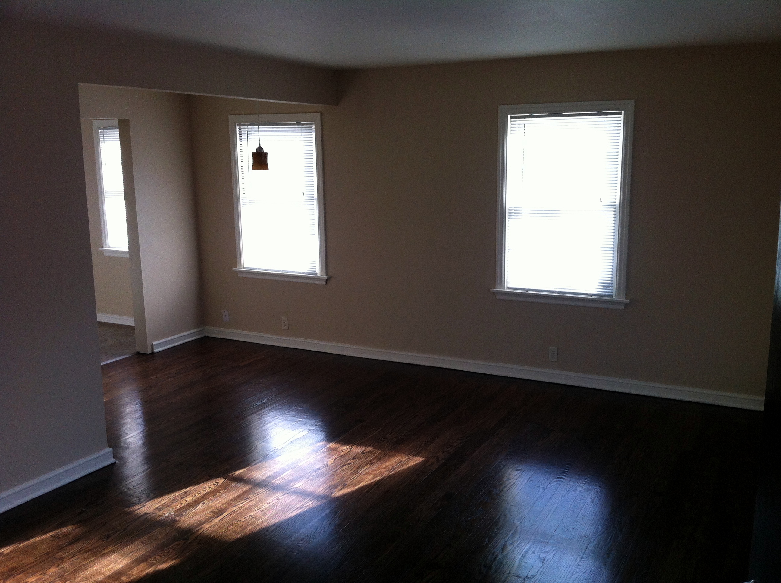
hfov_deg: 52.7
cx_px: 390
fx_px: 788
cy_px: 292
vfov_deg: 40.6
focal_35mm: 35
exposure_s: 1/120
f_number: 2.8
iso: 125
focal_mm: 3.85
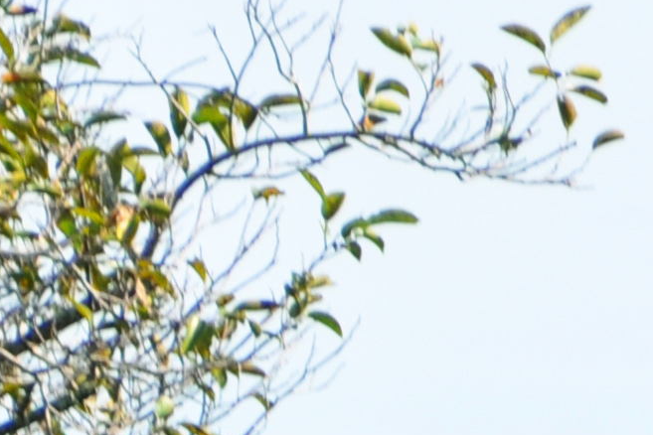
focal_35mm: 1957
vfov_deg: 0.7
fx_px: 35495
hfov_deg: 1.1
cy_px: 1347
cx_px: 931
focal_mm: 200
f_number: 6.3
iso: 200
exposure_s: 1/320
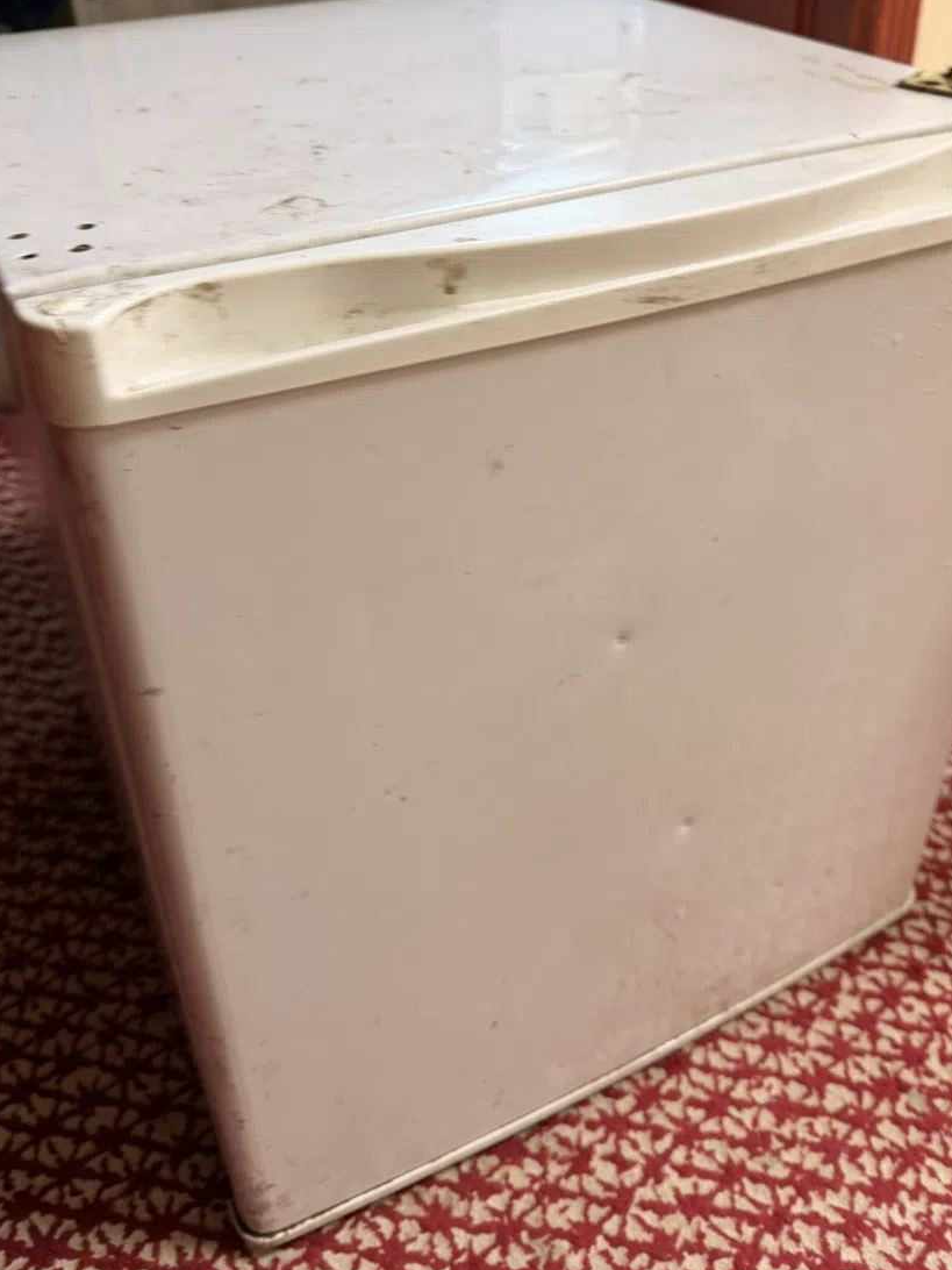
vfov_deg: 59.4
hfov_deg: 46.8
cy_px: 494
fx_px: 1100
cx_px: 495
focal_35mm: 30
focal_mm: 6.76
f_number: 1.78
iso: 125
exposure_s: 1/50
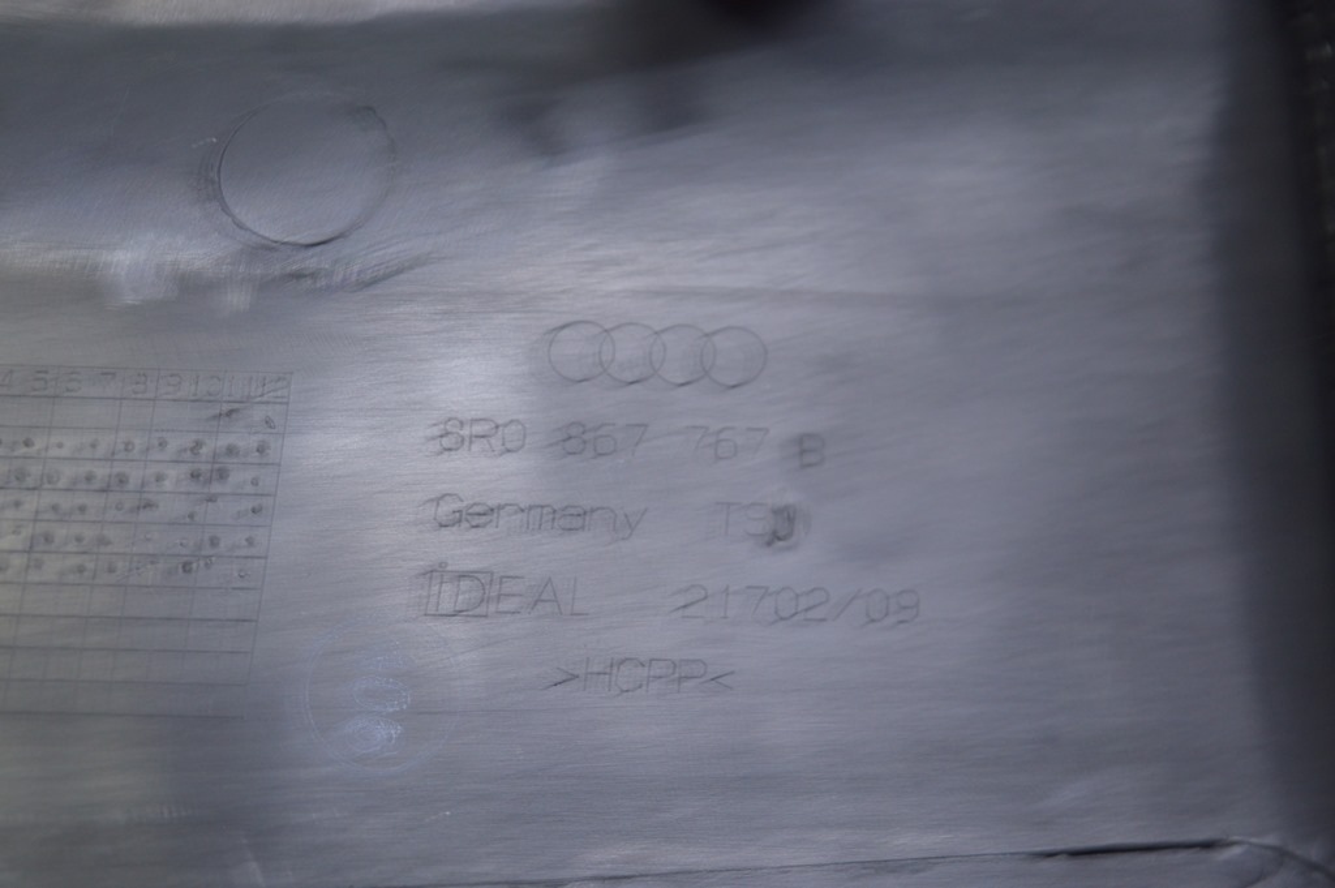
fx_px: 2668
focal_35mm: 72
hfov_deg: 28.1
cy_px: 444
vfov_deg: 18.9
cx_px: 668
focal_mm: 48
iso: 400
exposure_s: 1/20
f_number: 5.6
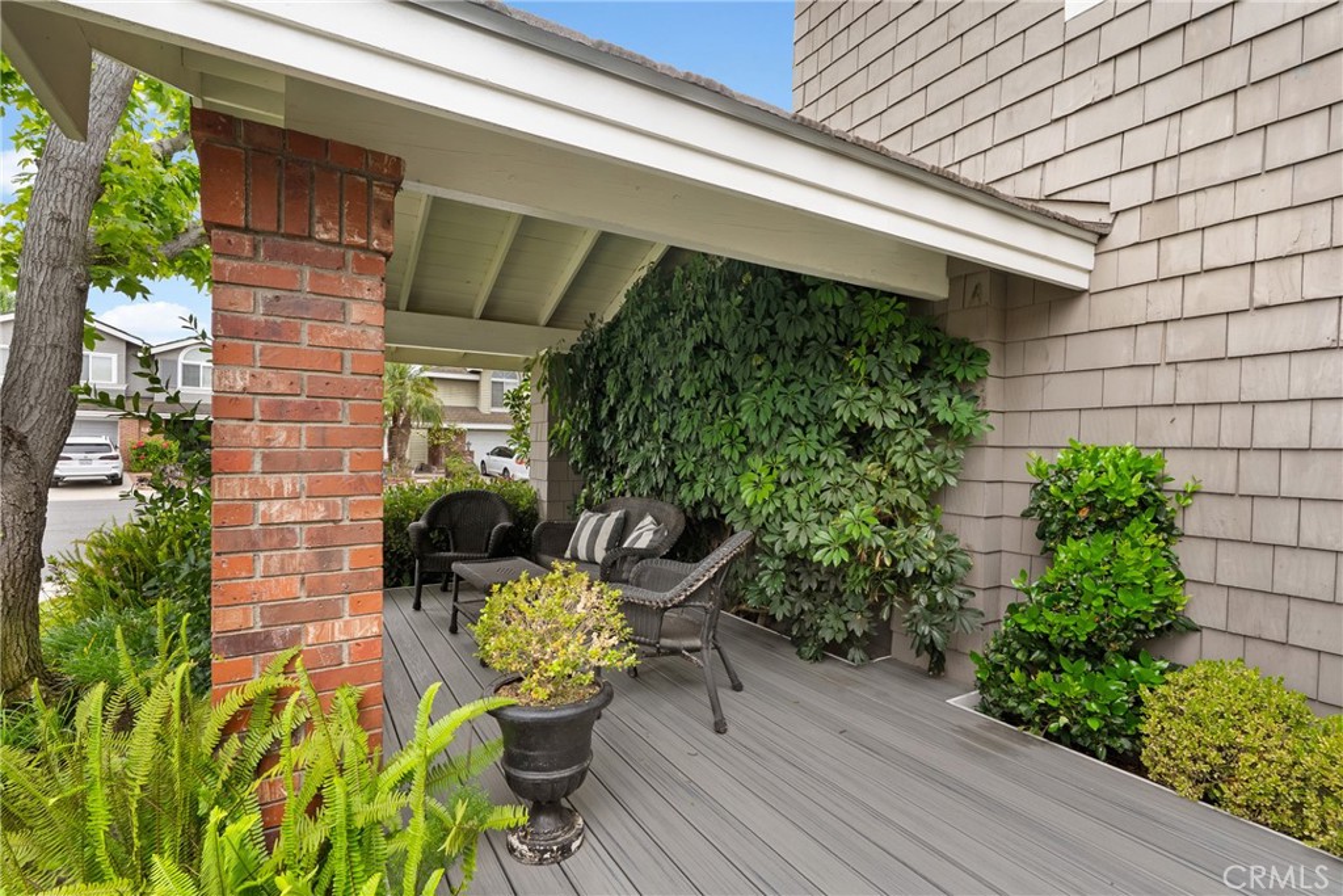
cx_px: 672
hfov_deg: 96.7
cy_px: 448
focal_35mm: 16
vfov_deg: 73.8
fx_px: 597
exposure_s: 1/60
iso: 320
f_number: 9
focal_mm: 16
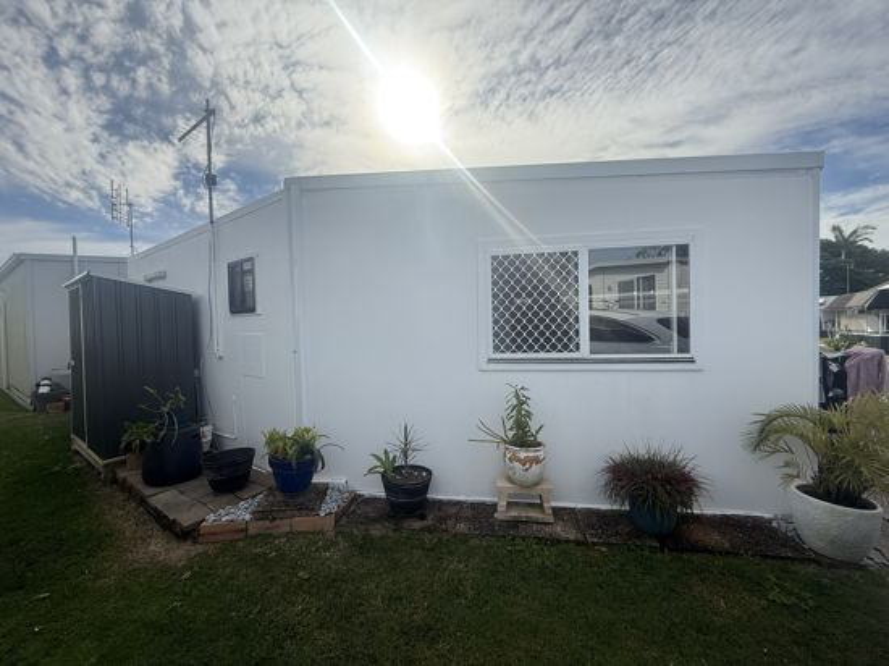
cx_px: 444
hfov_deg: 102.1
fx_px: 359
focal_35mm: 14
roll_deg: +1.7
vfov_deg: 85.6
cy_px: 333
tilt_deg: -1.1
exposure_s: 1/2165
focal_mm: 2.22
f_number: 2.2
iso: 50
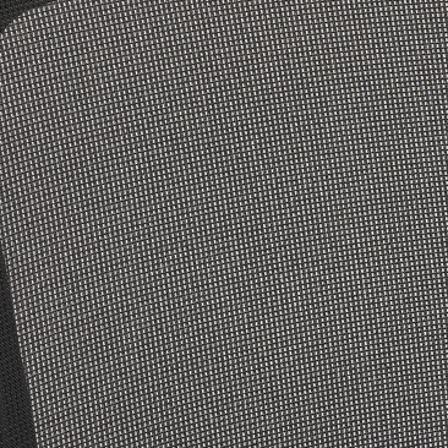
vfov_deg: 7.2
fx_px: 3573
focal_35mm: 244
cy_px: 400
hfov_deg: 7.2
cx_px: 389
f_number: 13
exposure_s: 1/80
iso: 640
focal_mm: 70
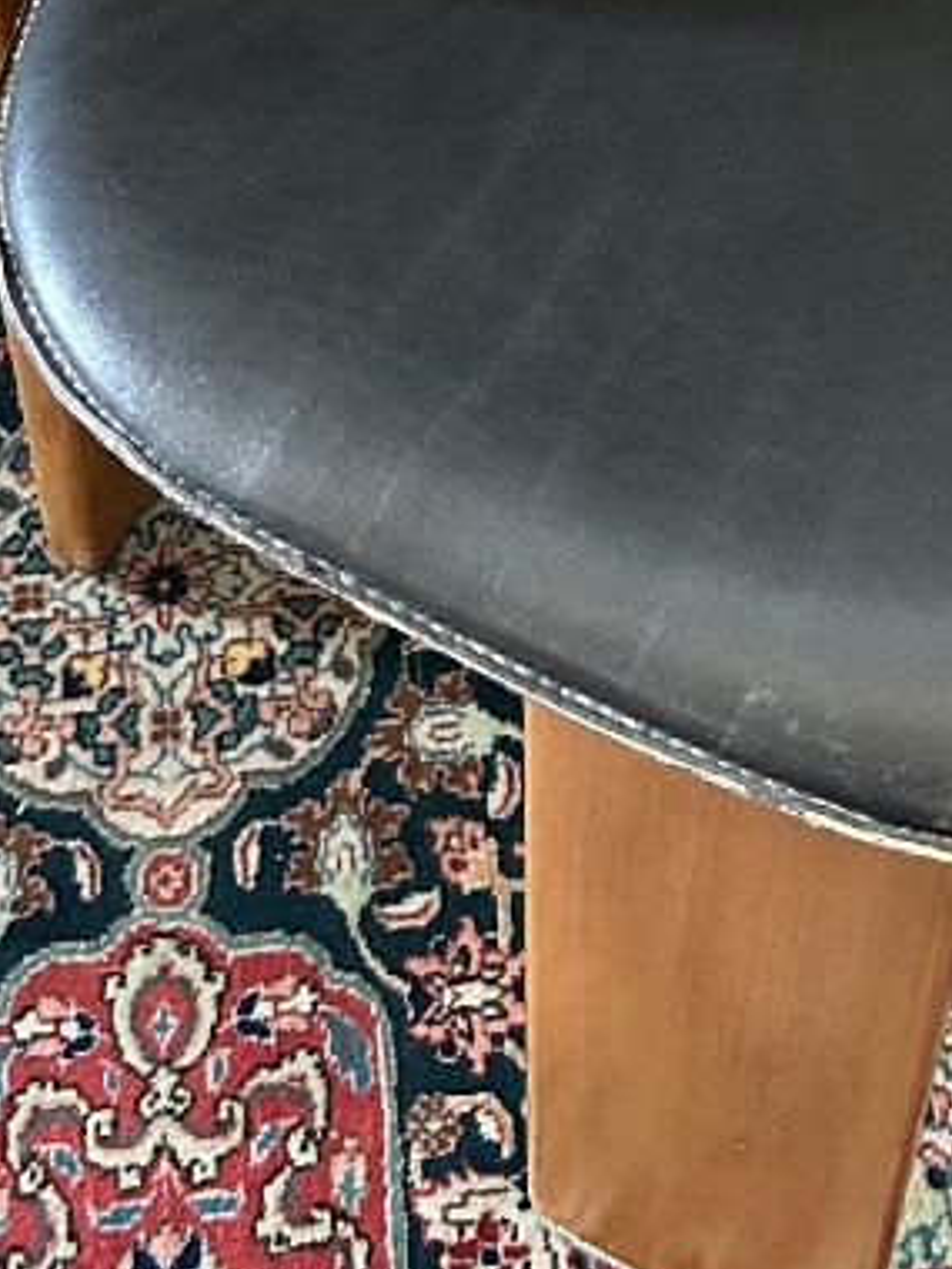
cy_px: -441
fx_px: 3007
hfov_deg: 18.0
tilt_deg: -44.1
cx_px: 591
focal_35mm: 82
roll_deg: -2.1
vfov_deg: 21.3
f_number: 1.5
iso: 500
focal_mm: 5.7
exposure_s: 1/33
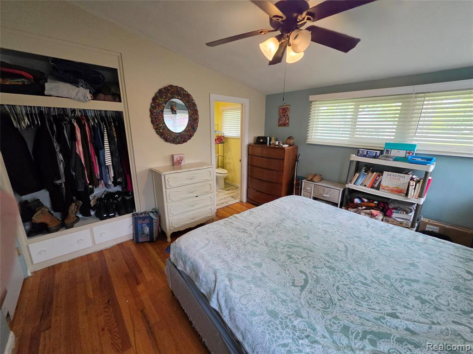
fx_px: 178
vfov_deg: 89.9
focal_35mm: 13
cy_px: 177
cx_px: 236
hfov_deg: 106.2
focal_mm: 2.2
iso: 400
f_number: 1.9
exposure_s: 1/240
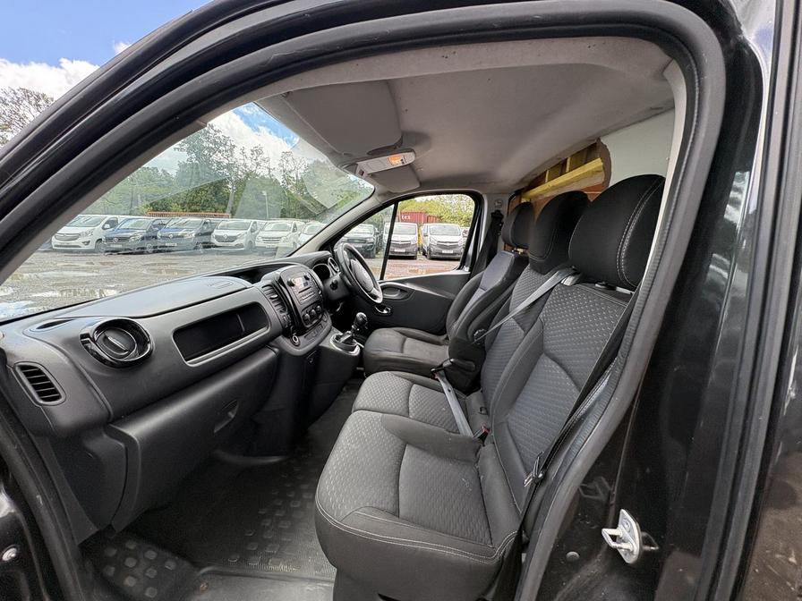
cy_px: 300
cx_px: 401
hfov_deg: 102.1
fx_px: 324
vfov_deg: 85.7
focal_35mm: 14
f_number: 2.2
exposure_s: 1/204
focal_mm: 2.22
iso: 64
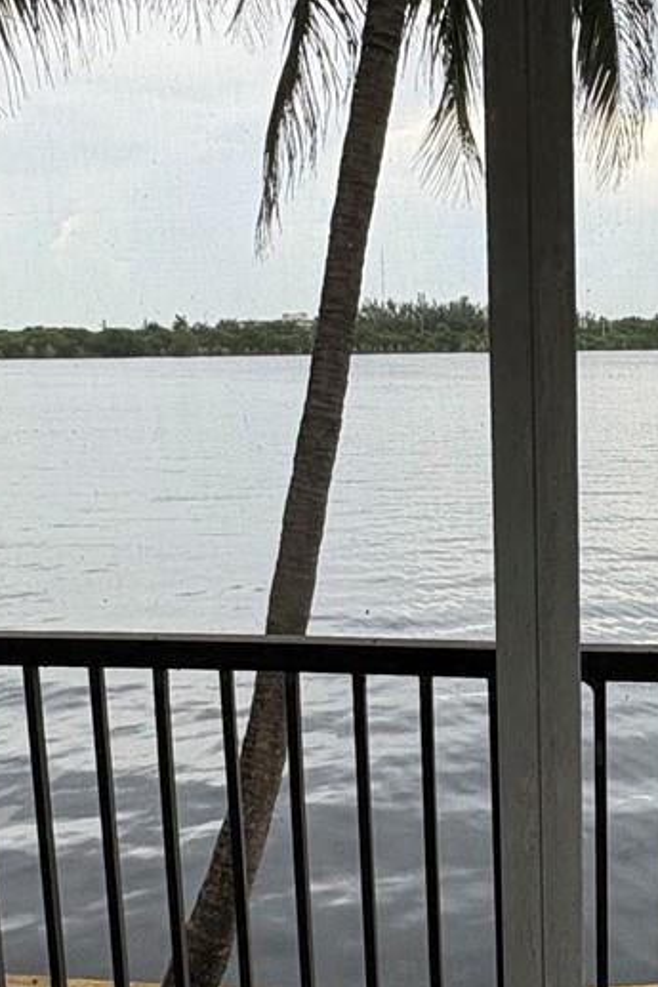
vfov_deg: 43.6
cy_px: 518
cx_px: 618
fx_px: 1234
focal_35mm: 45
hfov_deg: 28.4
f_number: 2.2
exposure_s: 1/652
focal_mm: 2.22
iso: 40
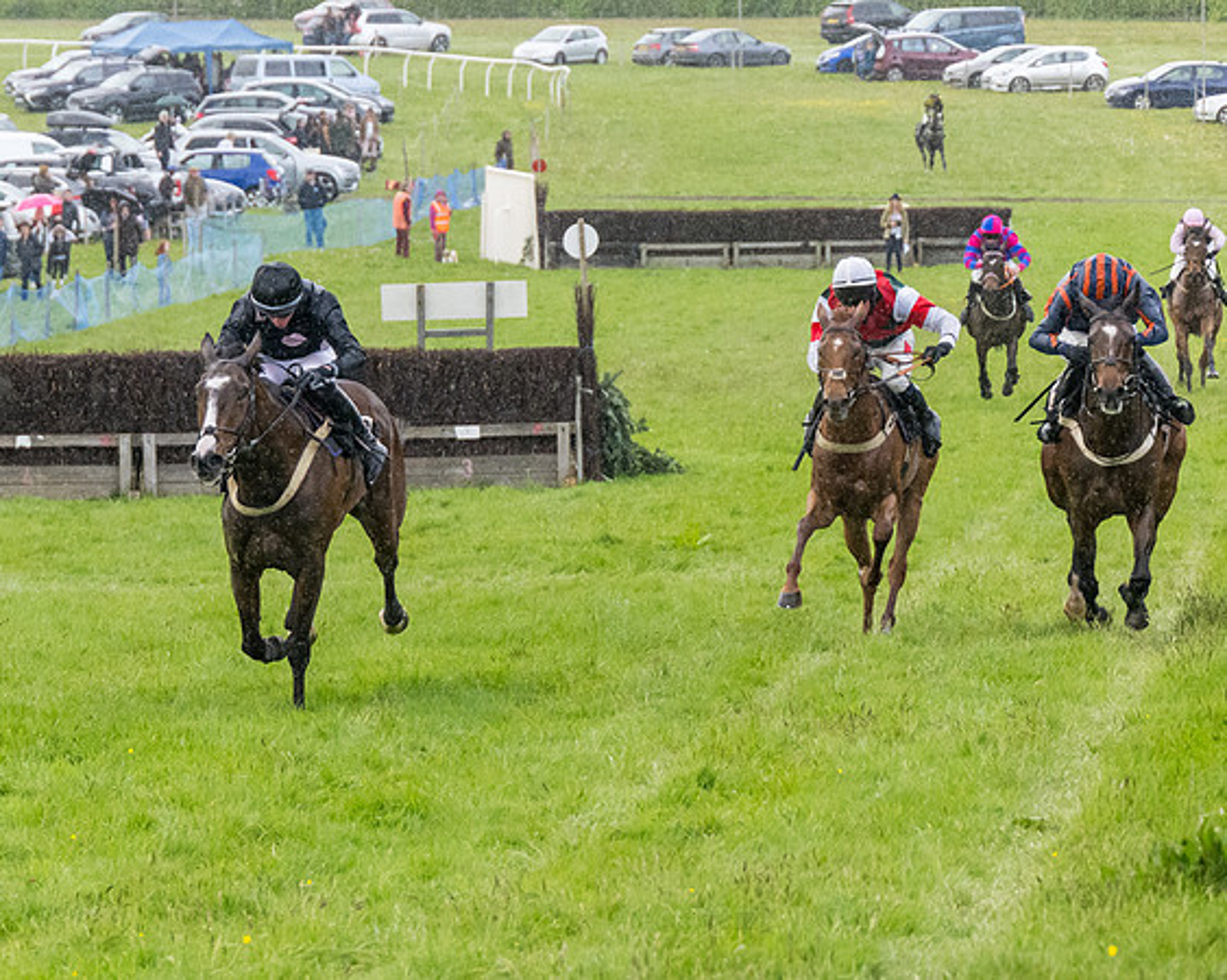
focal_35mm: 217
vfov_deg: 7.1
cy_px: 586
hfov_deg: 8.9
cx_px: 262
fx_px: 7872
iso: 2000
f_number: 4
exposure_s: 1/1000
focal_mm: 98
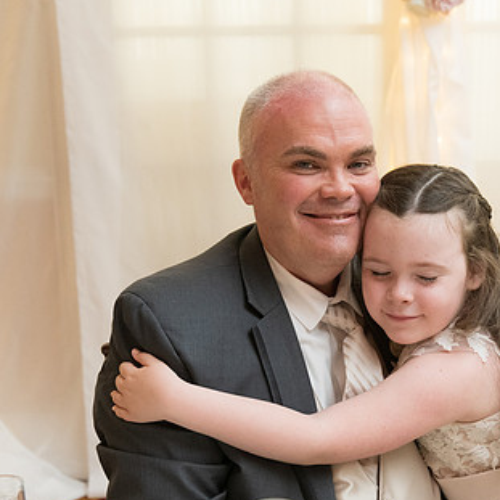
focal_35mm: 76
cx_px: 312
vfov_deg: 22.7
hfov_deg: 22.7
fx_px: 1242
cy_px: 306
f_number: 5
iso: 3200
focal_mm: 48
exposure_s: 1/125
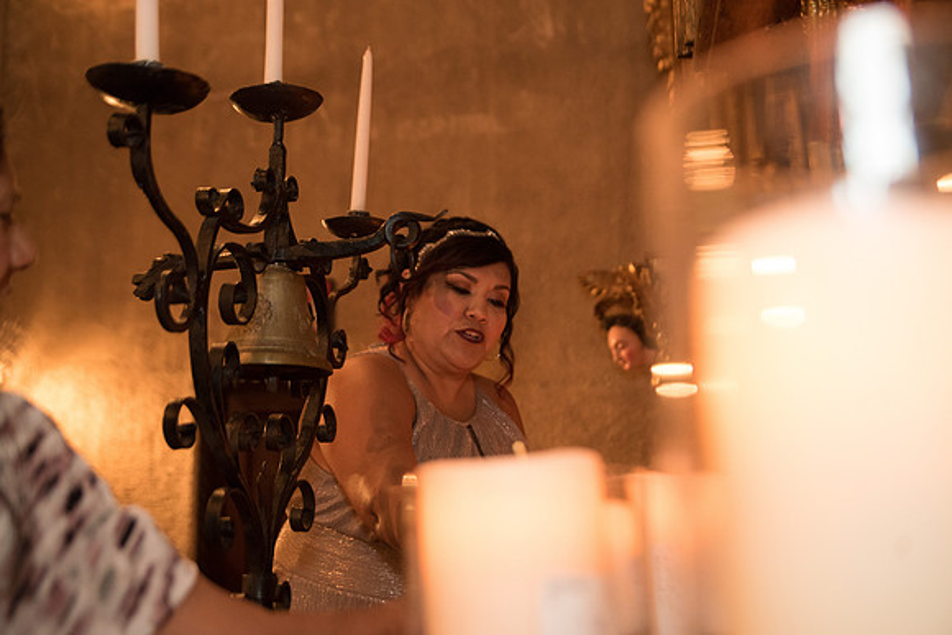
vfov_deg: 33.4
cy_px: 318
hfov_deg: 48.4
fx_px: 1058
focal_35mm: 40
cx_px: 476
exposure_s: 1/80
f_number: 2.8
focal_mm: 40
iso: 4000
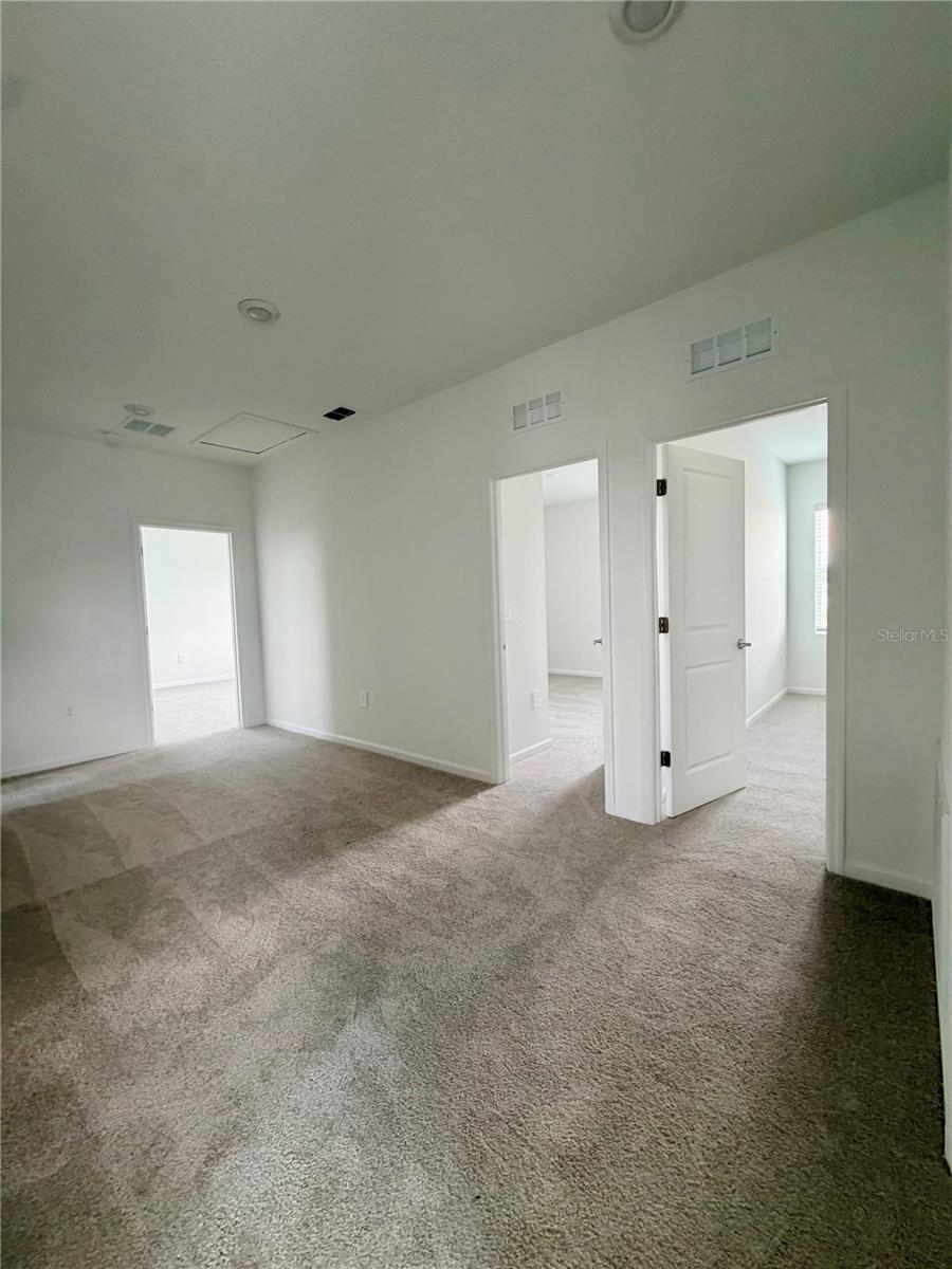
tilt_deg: -3.0
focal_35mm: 14
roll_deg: +1.6
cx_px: 476
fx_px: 513
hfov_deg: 85.7
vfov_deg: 102.1
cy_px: 634
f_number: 2.2
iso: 250
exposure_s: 1/60
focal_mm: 2.22
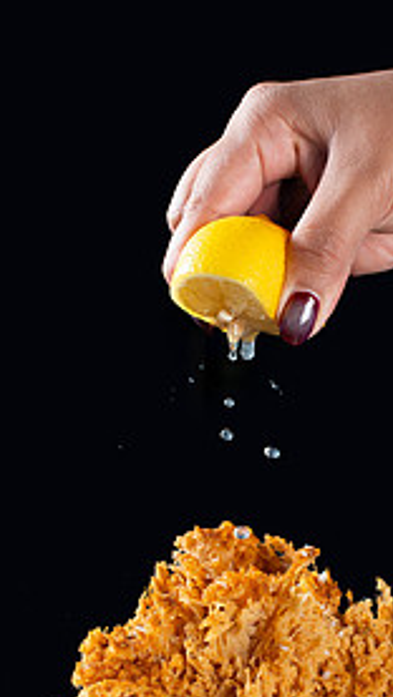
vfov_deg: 24.7
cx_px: 254
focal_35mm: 85
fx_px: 1573
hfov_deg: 14.2
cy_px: 533
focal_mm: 50
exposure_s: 1/200
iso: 200
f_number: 5.6
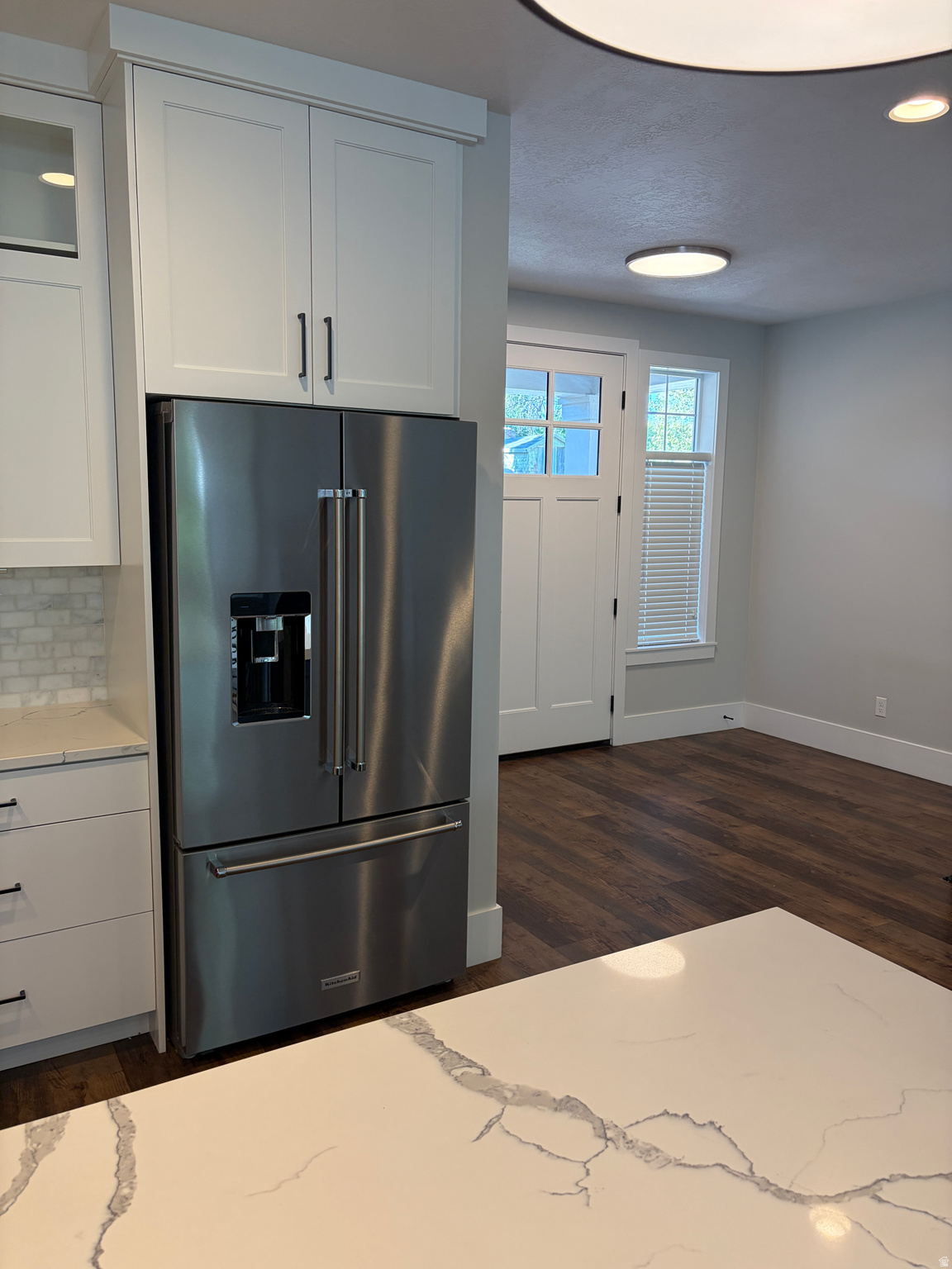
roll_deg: -0.8
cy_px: 634
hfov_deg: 53.1
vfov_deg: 67.3
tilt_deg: -7.2
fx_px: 953
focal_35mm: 26
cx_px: 476
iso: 125
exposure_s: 1/120
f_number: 1.6
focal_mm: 5.96
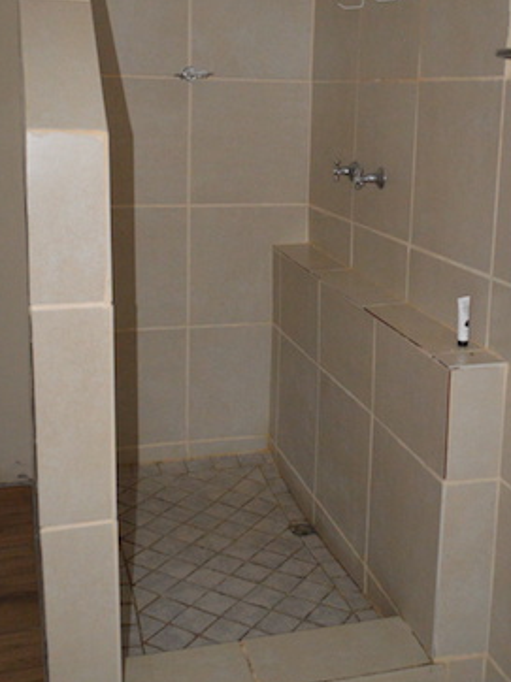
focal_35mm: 43
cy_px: 260
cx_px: 299
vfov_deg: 43.6
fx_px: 847
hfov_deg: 33.5
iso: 3200
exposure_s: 1/60
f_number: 3.5
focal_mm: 18
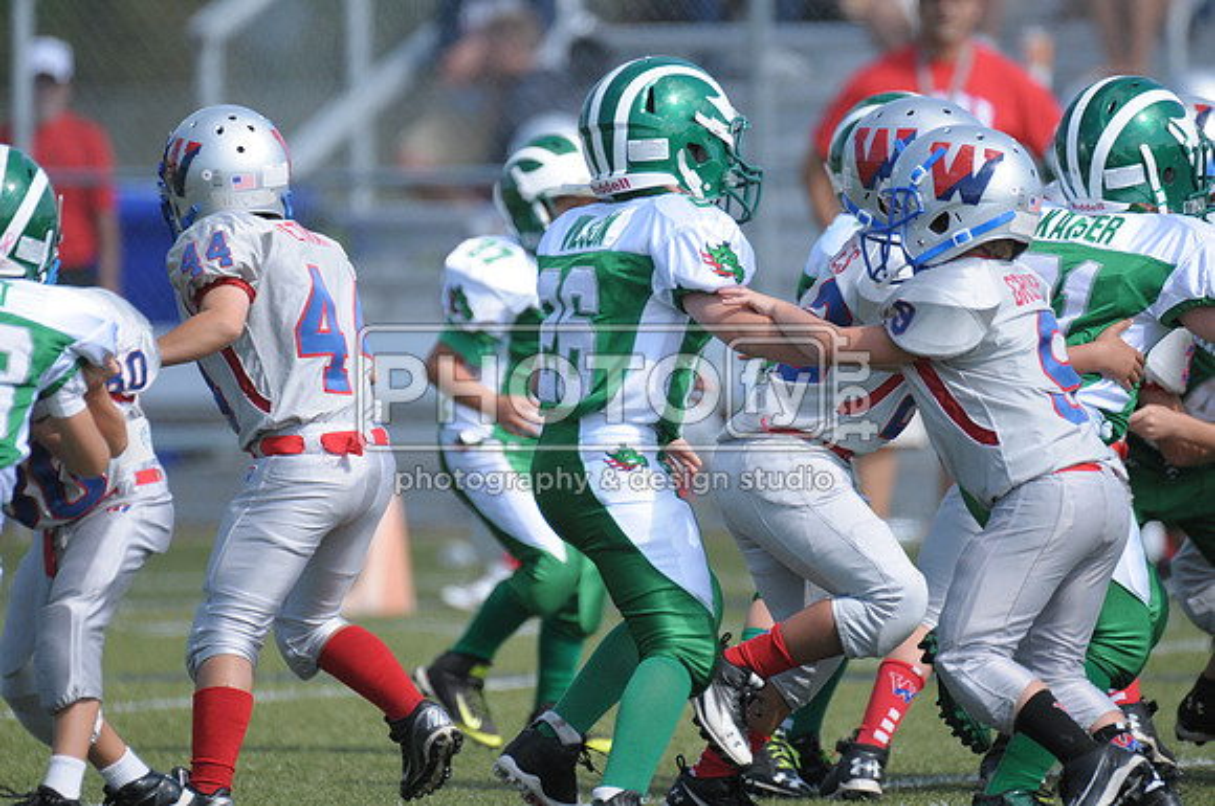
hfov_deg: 3.4
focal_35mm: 600
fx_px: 20222
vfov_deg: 2.3
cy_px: 403
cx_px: 608
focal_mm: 400
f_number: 4
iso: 640
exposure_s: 1/3200
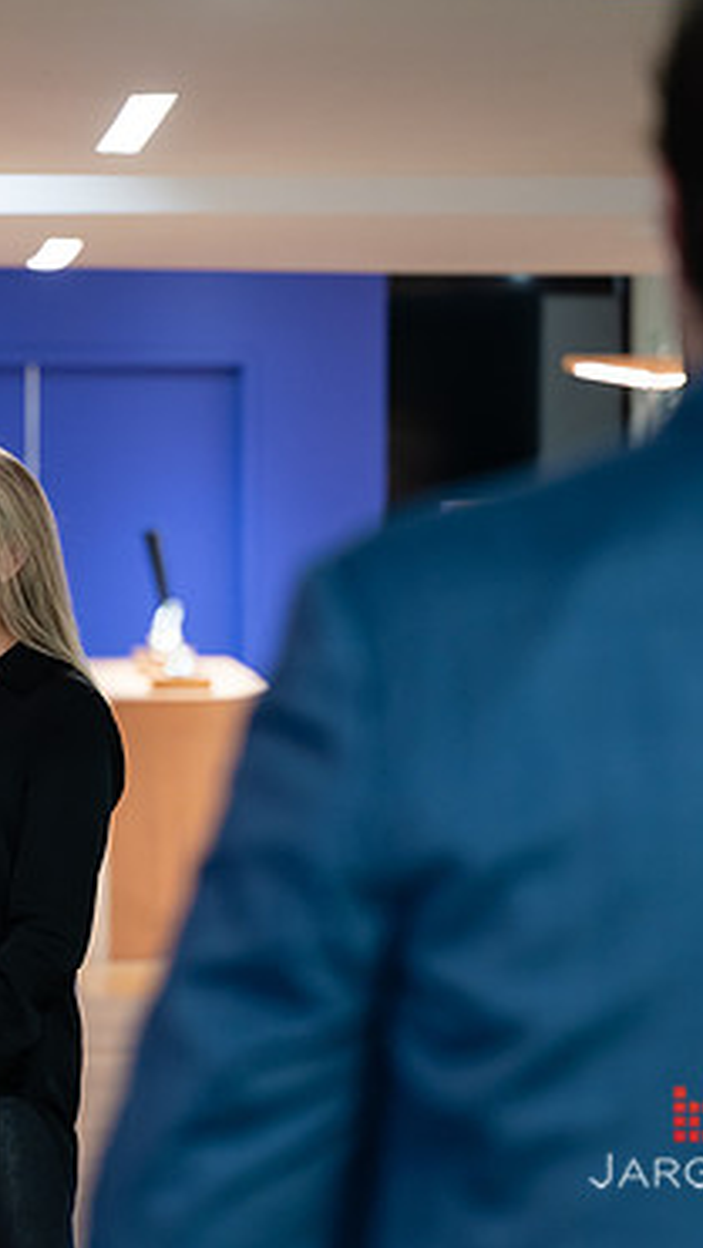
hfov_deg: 8.2
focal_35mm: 147
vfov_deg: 14.6
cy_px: 612
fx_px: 4866
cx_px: -64
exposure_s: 1/160
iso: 1250
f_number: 3.2
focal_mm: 87
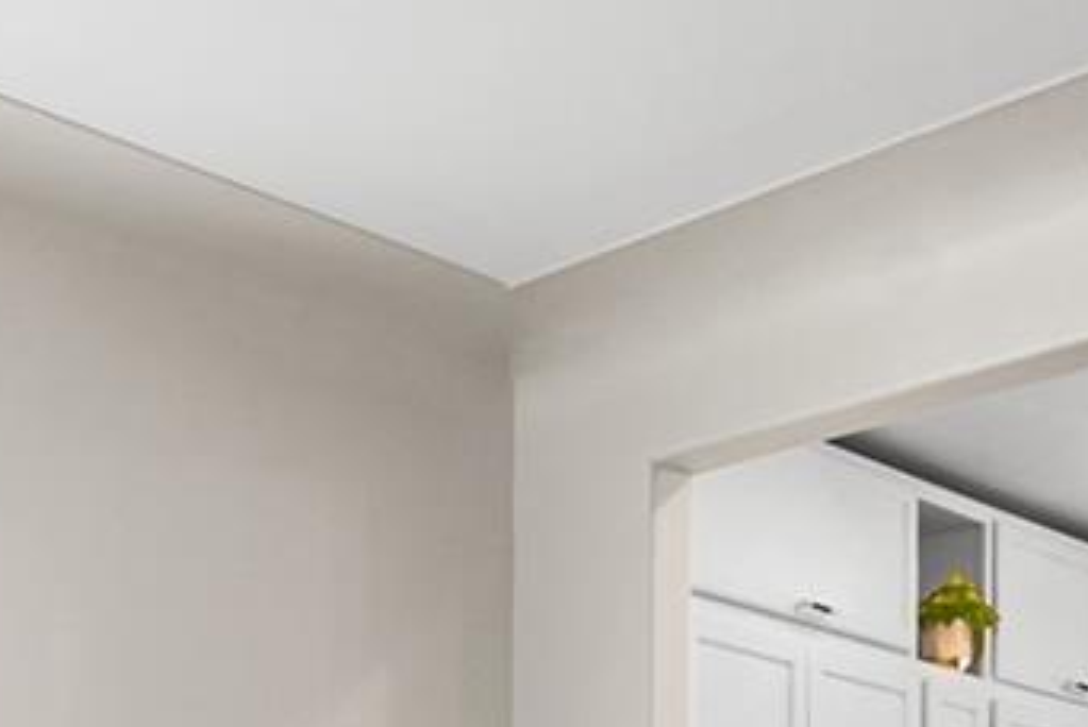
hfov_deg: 26.8
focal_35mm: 75
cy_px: 1113
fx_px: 2269
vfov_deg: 16.5
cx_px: 718
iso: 200
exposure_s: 1/6
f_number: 8
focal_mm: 16
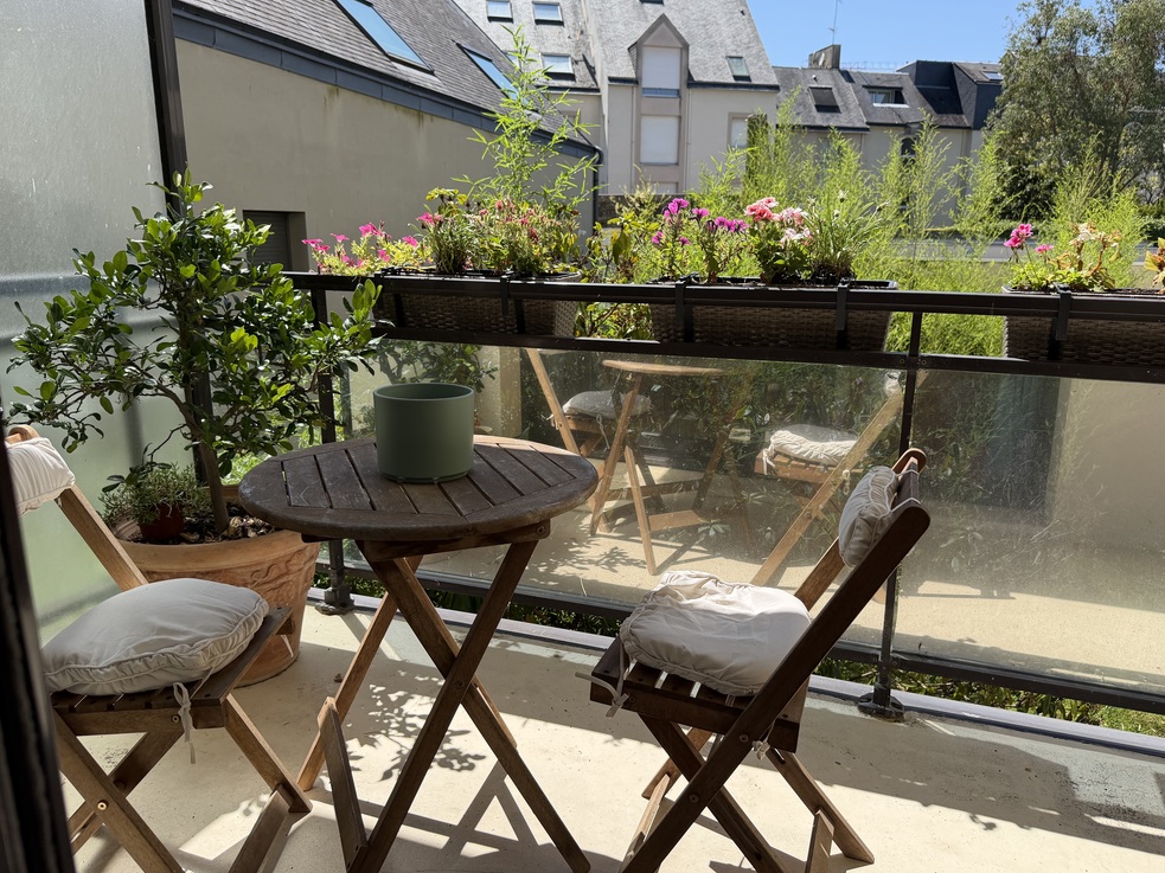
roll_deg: +0.2
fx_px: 841
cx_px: 606
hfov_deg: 69.4
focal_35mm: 25
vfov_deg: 54.9
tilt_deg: -13.5
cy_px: 437
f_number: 1.78
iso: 100
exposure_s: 1/3279
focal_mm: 6.76
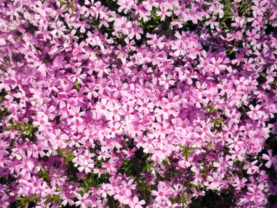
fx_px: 264
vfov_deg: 42.9
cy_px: 104
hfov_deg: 55.4
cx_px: 138
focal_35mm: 33
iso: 100
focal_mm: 5.5
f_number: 8
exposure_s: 1/200
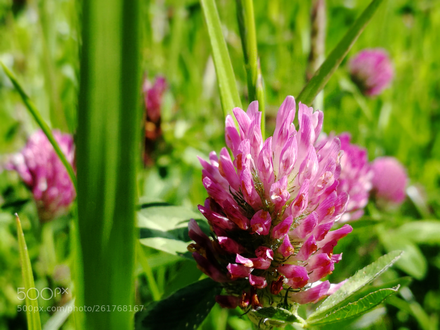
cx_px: 220
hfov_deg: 35.5
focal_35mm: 54
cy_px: 165
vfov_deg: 27.0
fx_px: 686
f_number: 4
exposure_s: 1/500
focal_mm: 3.95
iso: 50
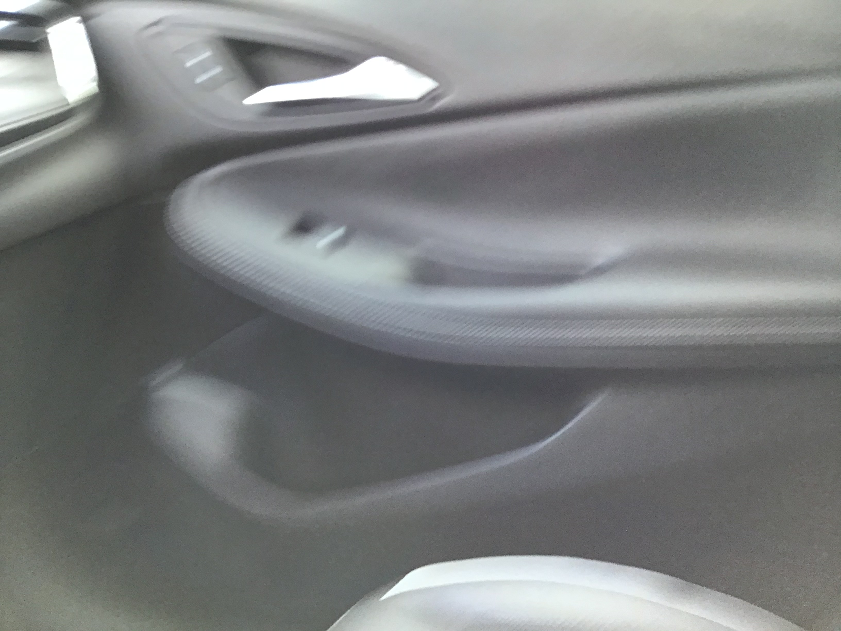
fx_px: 753
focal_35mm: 31
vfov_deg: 45.4
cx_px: 420
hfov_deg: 58.4
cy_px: 316
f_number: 2.4
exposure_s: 1/30
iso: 64
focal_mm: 3.3
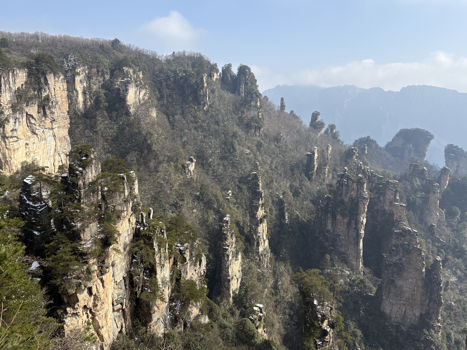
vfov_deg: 51.4
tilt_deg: -10.8
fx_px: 364
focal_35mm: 27
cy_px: 173
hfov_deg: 65.3
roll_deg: +0.7
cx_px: 234
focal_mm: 5.96
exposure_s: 1/2141
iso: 50
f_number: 1.6
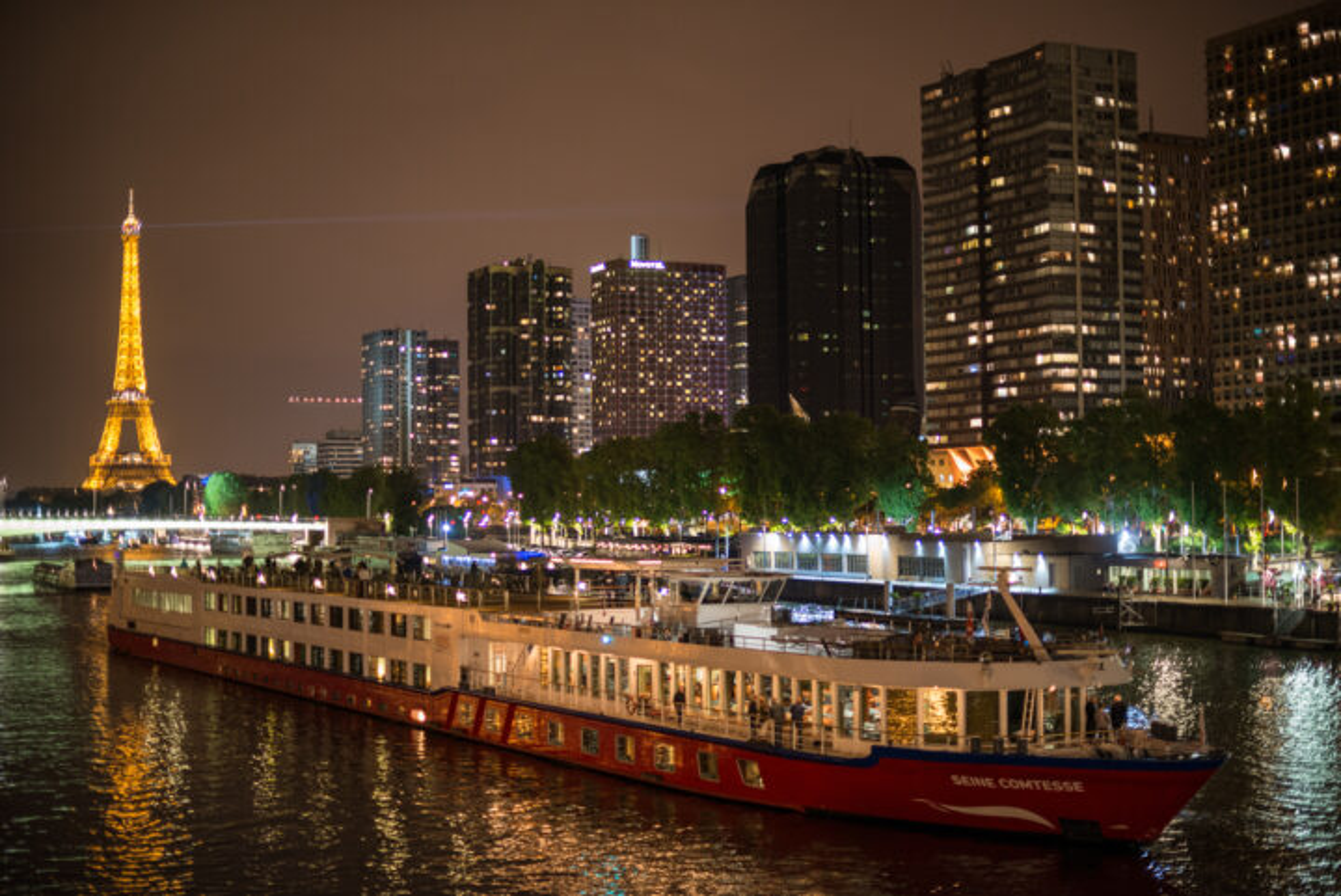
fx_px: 1864
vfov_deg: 27.0
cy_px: 448
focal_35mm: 50
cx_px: 670
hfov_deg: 39.6
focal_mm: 50
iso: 800
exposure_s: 1/10
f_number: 1.4
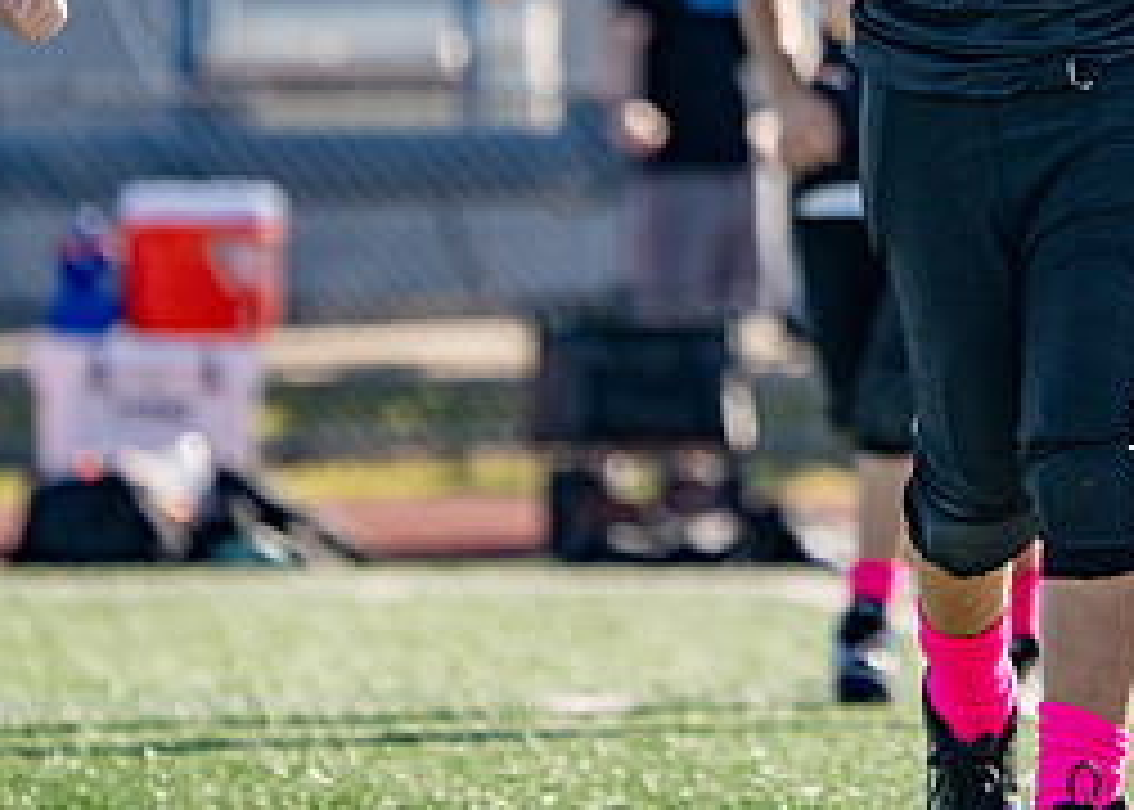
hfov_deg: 2.9
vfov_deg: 2.1
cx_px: 1141
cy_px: -19
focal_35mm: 701
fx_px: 22577
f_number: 5.6
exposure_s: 1/1600
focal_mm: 285
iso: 320
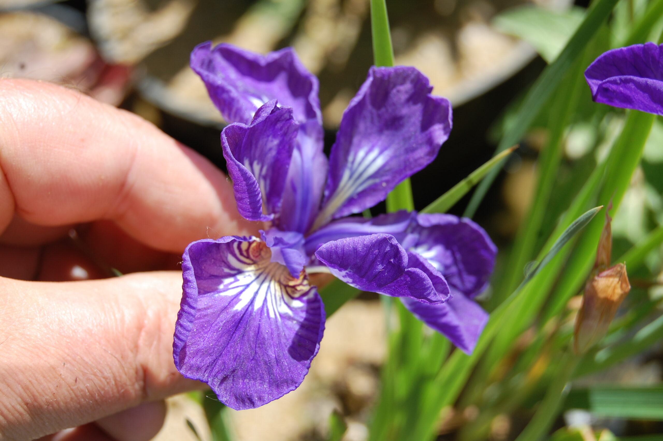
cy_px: 220
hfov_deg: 24.6
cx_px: 332
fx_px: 1518
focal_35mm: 82
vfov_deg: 16.5
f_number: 8
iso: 200
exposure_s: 1/250
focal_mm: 55
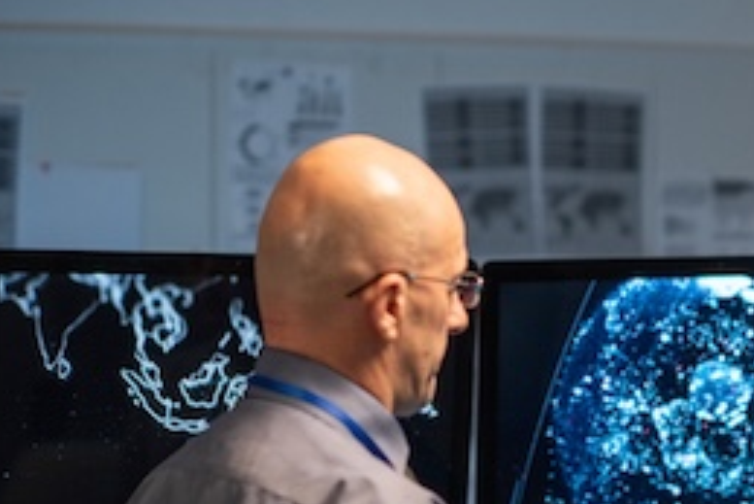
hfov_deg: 9.7
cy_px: 570
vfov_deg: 6.5
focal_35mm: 210
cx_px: 888
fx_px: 4401
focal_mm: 85
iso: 800
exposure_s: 1/125
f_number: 2.5
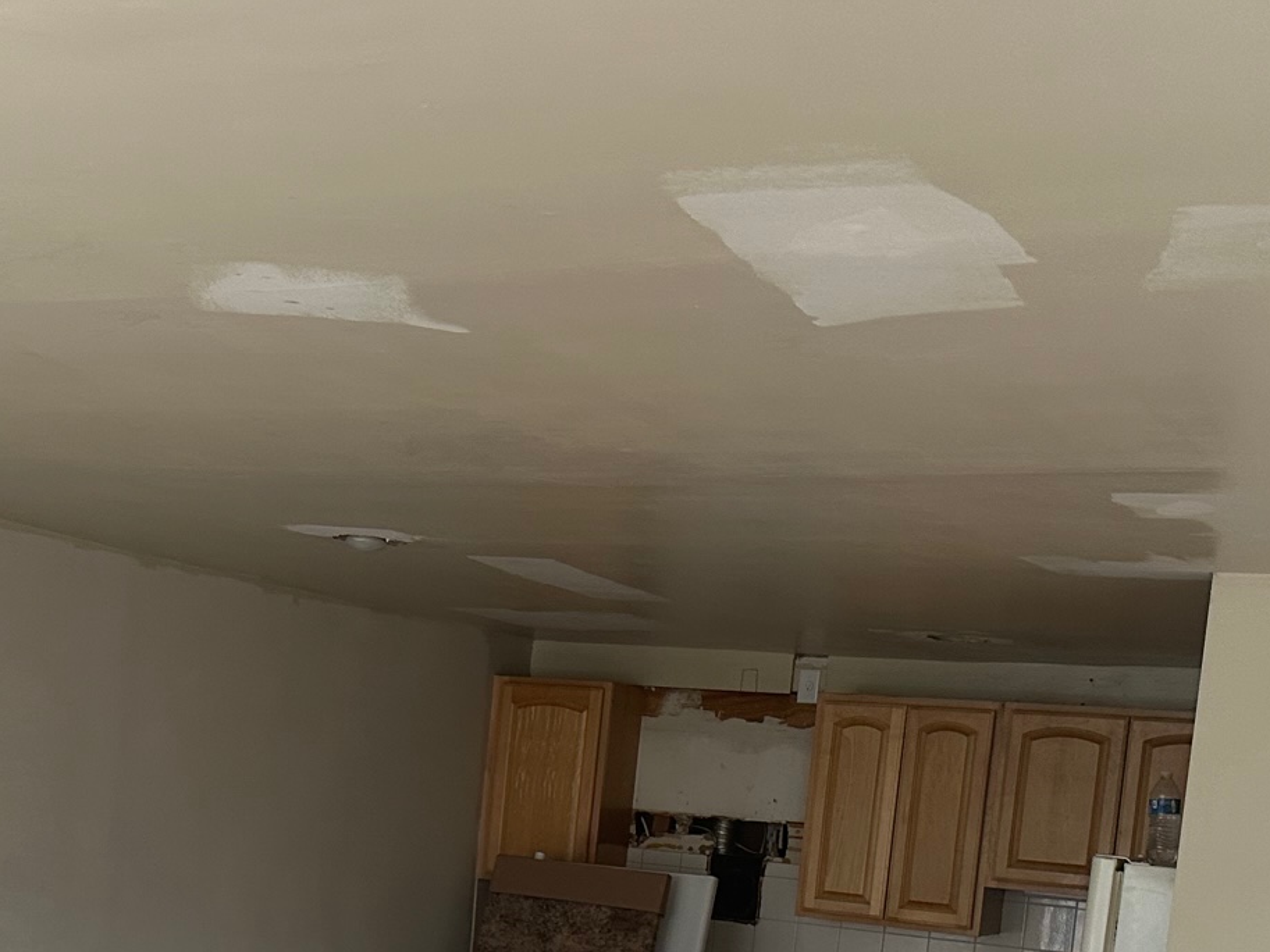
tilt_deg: -3.6
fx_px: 1945
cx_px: 388
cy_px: 914
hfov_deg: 35.7
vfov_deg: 26.3
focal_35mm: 53
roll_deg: -3.7
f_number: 1.78
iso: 250
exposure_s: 1/74
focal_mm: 6.86
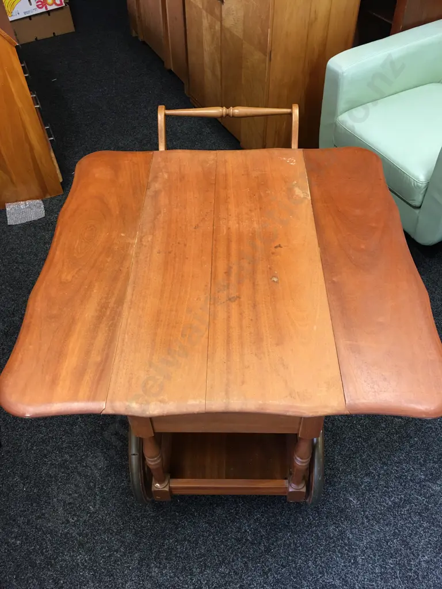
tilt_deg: -47.0
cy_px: 294
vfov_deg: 61.7
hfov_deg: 48.2
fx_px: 494
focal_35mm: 29
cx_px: 221
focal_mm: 4.15
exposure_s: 1/17
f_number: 2.2
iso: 64
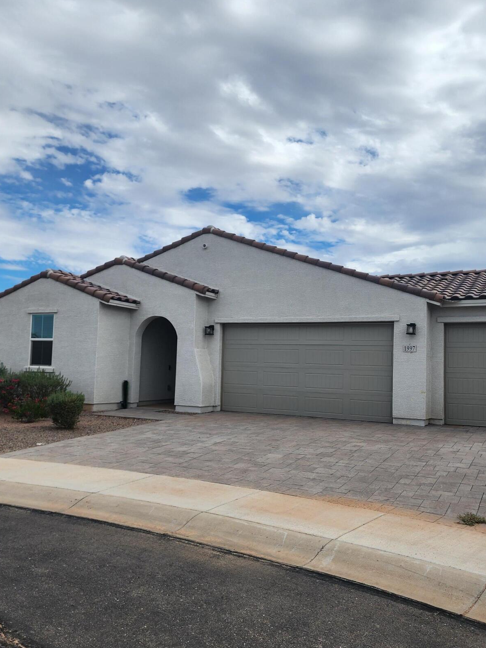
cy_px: 326
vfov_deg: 61.7
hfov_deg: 48.1
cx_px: 282
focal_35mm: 29
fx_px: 543
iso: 12
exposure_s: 1/1505
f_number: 1.8
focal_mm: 6.4
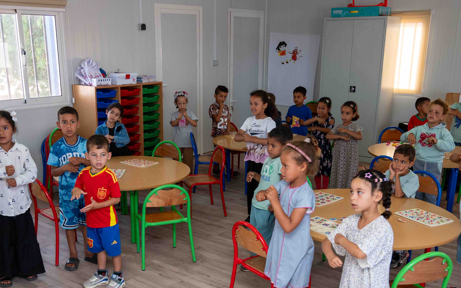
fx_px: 515
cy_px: 199
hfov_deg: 48.2
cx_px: 211
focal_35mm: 41
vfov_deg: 30.9
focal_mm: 24
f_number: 4
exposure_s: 1/160
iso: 500
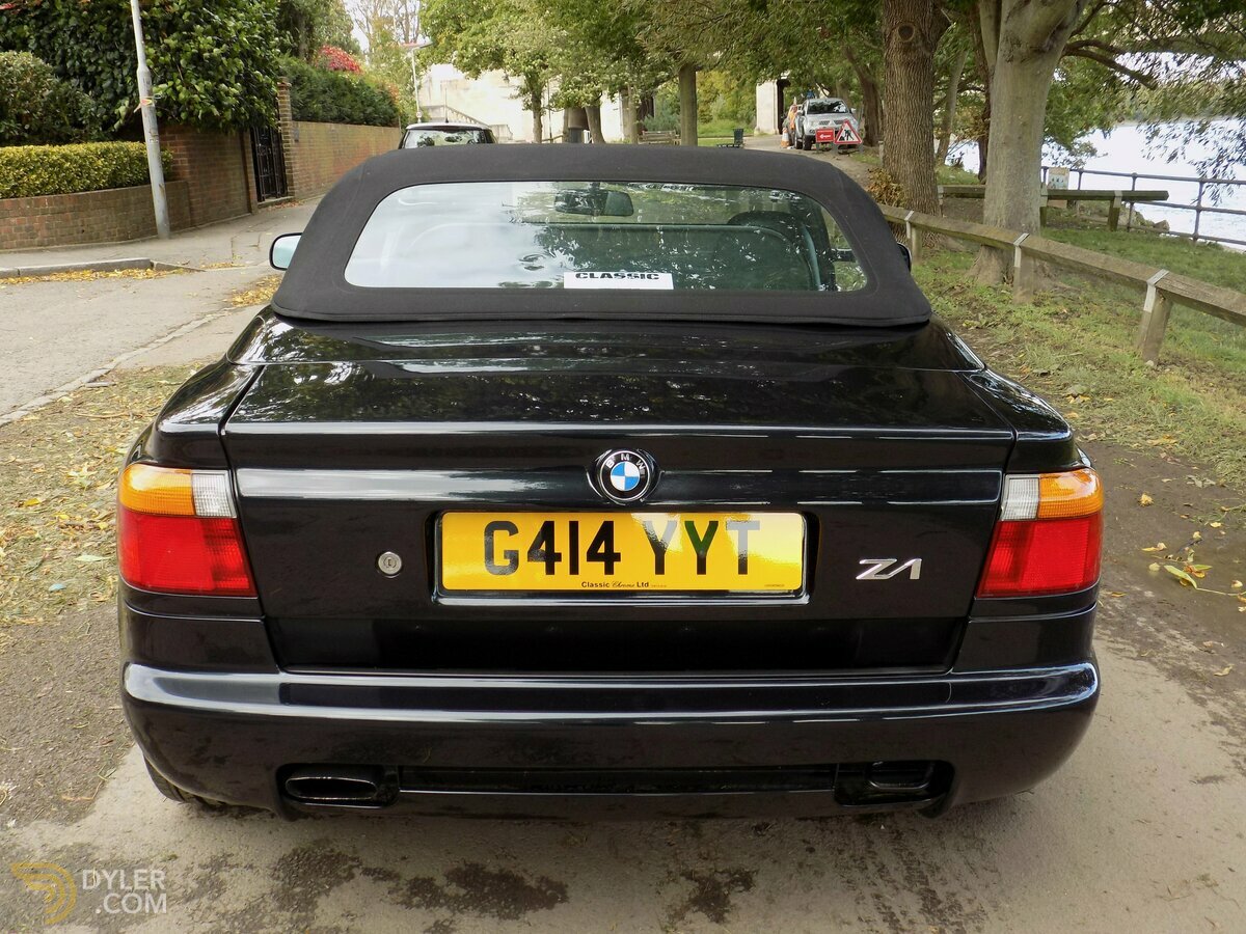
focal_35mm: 34
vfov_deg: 41.8
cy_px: 467
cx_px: 623
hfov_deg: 54.0
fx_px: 1224
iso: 80
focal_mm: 6.1
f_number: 3.4
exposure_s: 1/80
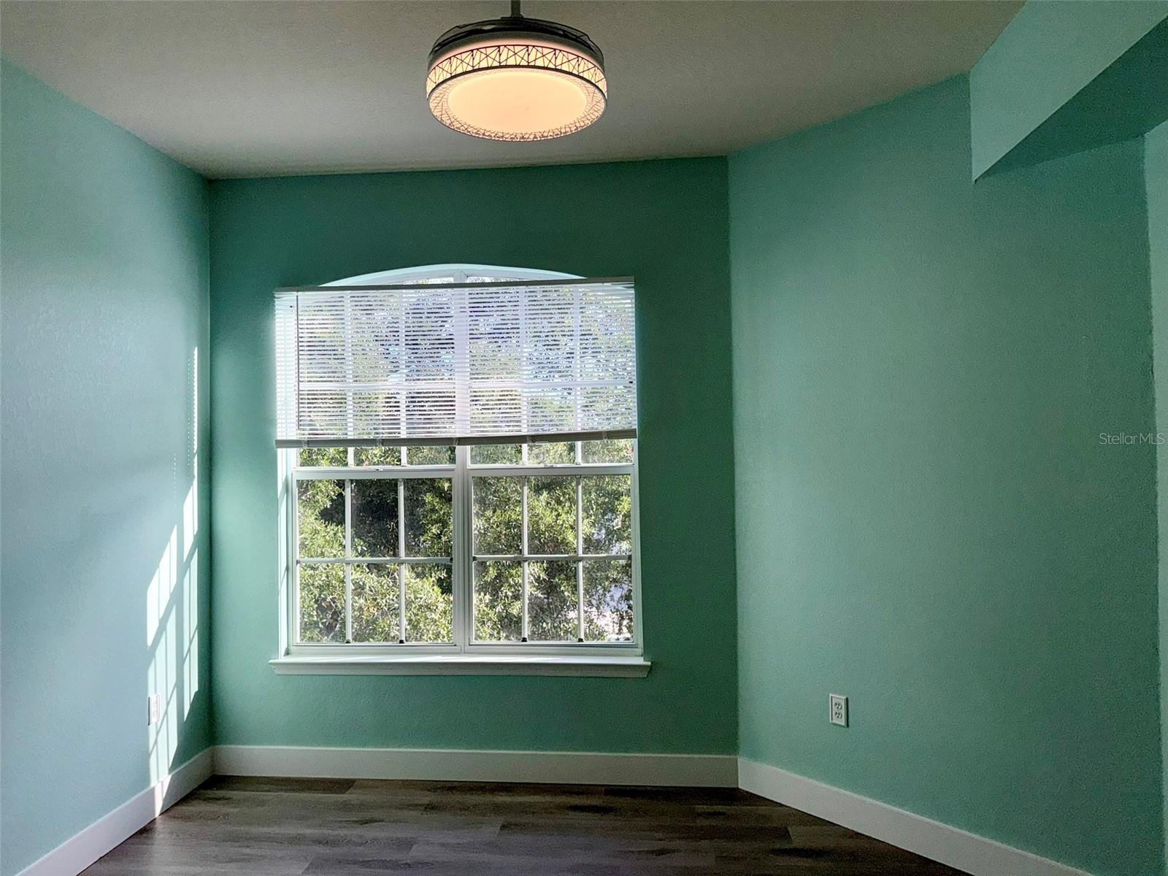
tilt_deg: +0.3
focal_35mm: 24
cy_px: 438
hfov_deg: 71.6
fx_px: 810
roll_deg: +0.3
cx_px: 584
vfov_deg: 56.8
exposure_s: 1/1570
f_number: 1.78
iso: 50
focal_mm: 6.76
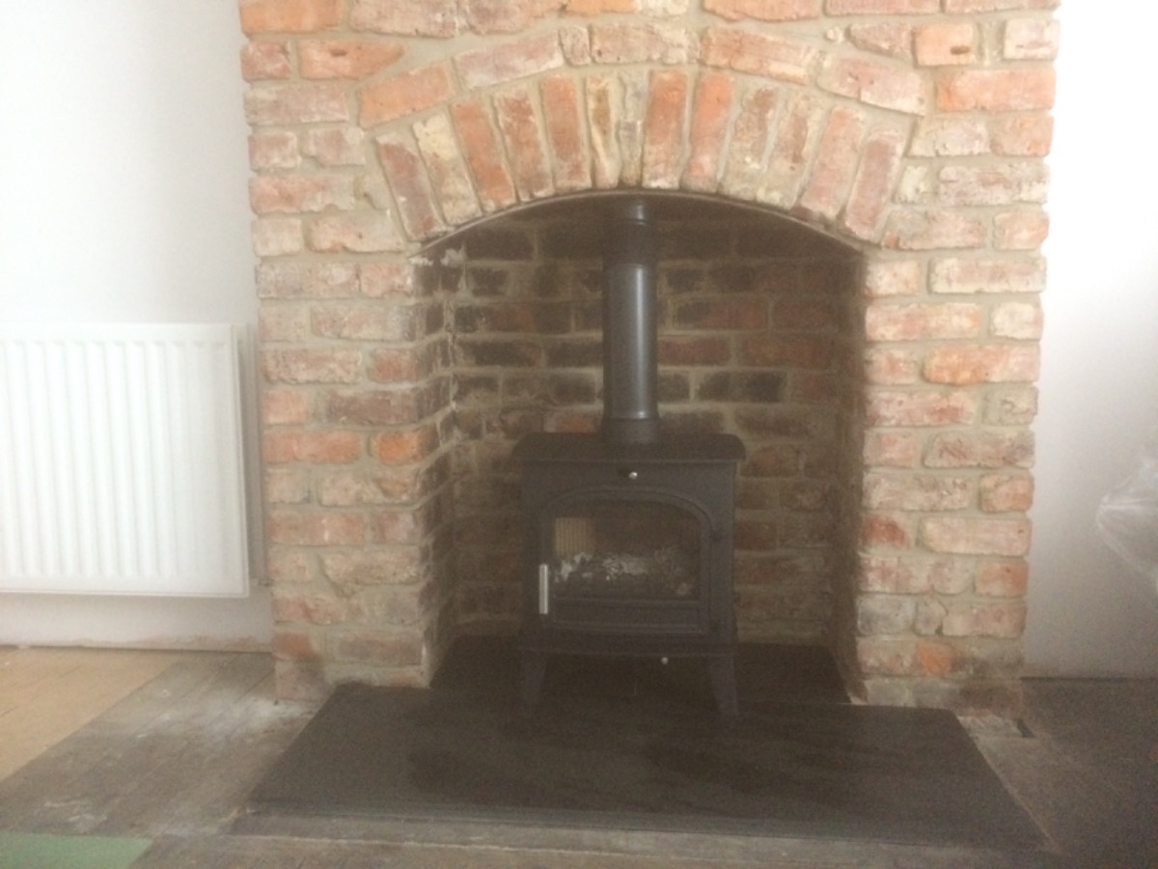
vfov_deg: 48.2
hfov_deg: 61.7
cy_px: 434
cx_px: 579
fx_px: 970
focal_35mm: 29
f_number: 2.2
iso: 320
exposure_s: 1/25
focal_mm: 4.15
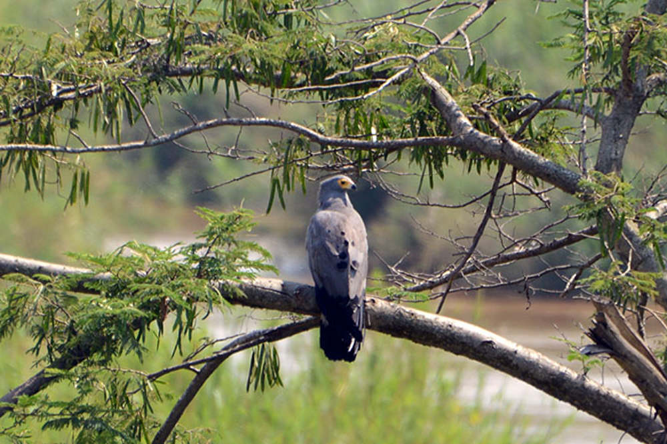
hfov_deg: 6.9
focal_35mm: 300
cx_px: 334
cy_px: 222
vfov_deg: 4.6
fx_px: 5556
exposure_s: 1/800
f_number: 5.6
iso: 320
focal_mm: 300
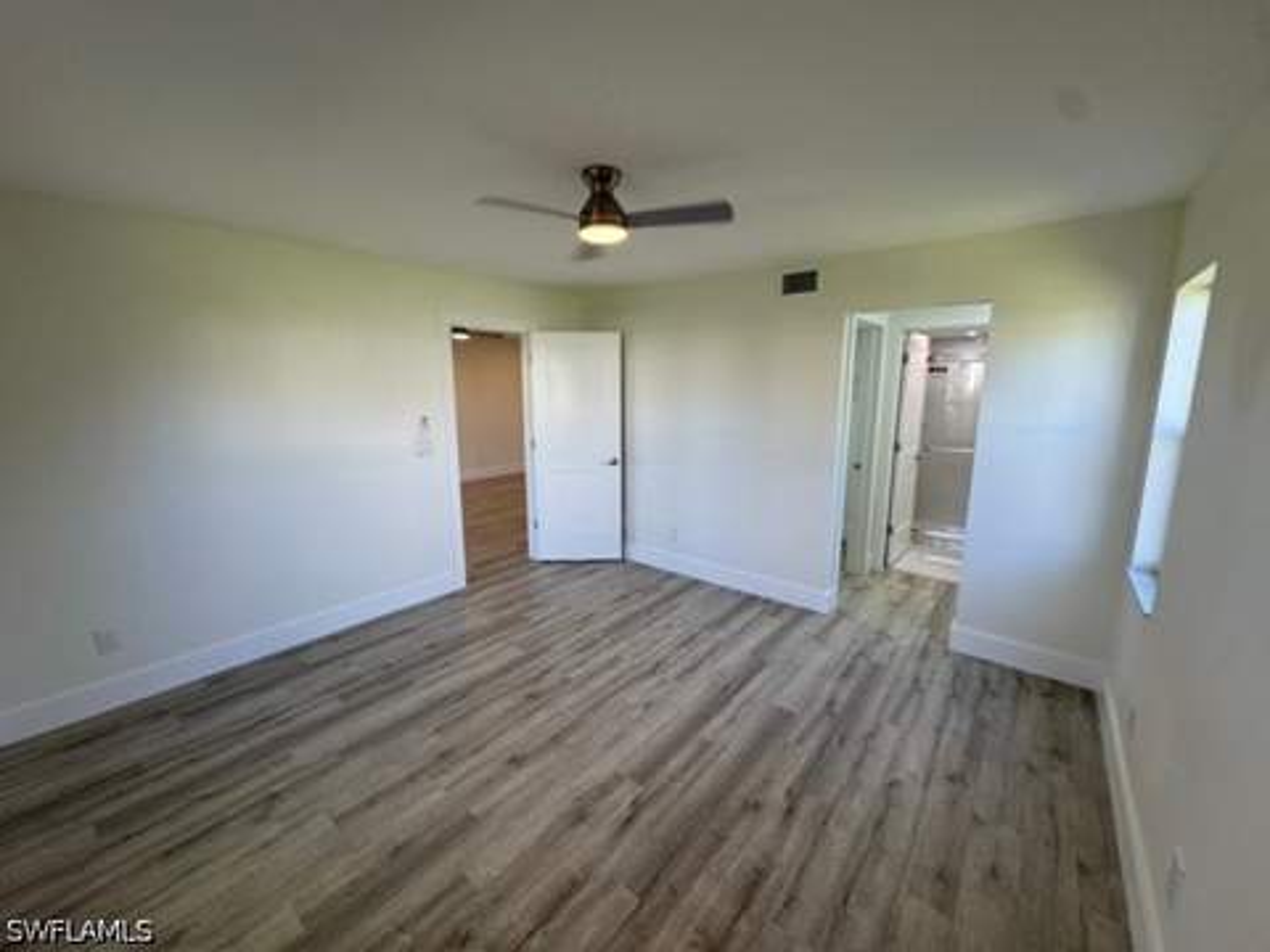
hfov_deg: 102.1
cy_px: 476
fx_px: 514
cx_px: 635
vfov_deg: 85.7
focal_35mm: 14
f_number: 2.2
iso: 64
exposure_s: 1/120
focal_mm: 2.22
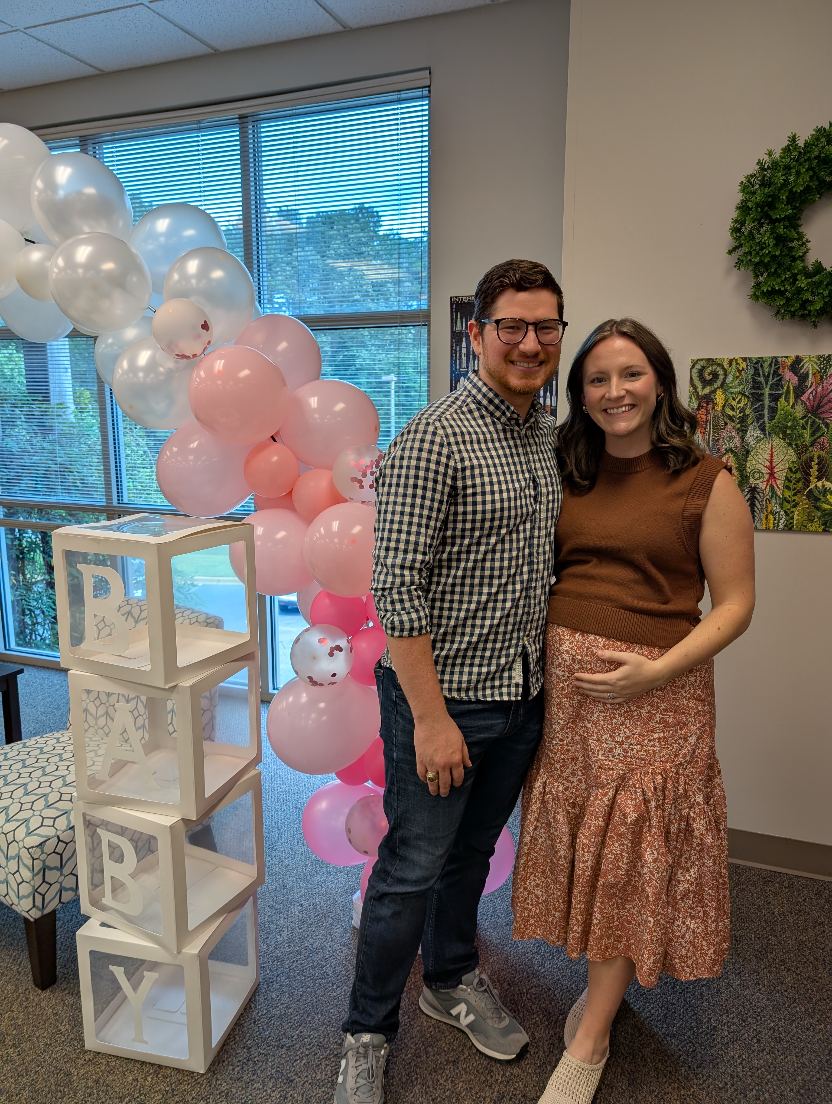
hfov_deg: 56.9
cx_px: 416
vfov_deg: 71.5
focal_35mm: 24
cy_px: 552
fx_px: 767
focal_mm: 6.9
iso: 24
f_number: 1.68
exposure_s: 1/60
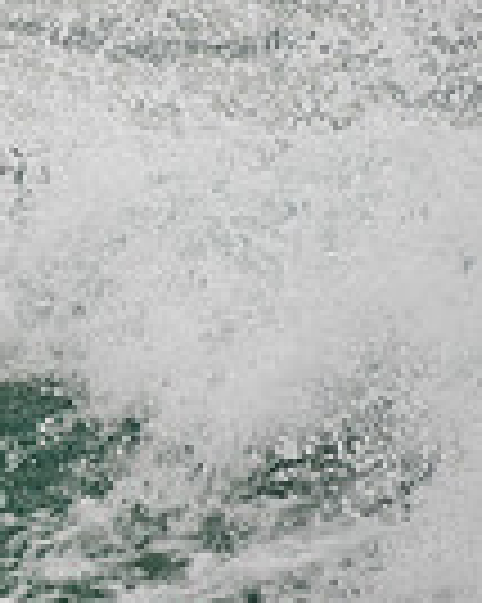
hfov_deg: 0.8
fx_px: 36382
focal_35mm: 2038
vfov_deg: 1.0
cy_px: 241
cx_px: -680
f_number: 5.6
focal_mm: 500
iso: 280
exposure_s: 1/2000
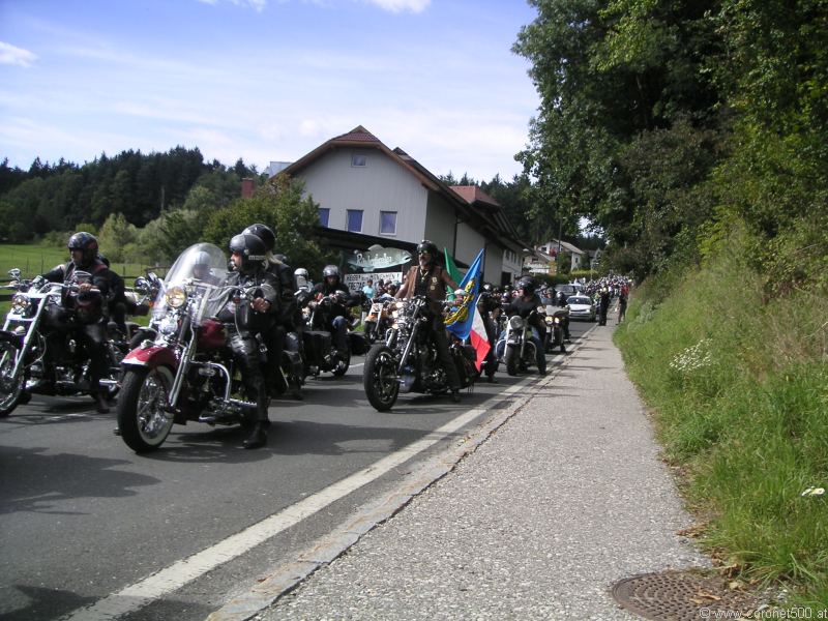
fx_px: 909
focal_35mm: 38
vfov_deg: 37.7
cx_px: 414
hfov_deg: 49.0
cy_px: 310
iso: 50
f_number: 2.8
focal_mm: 6
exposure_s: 1/750
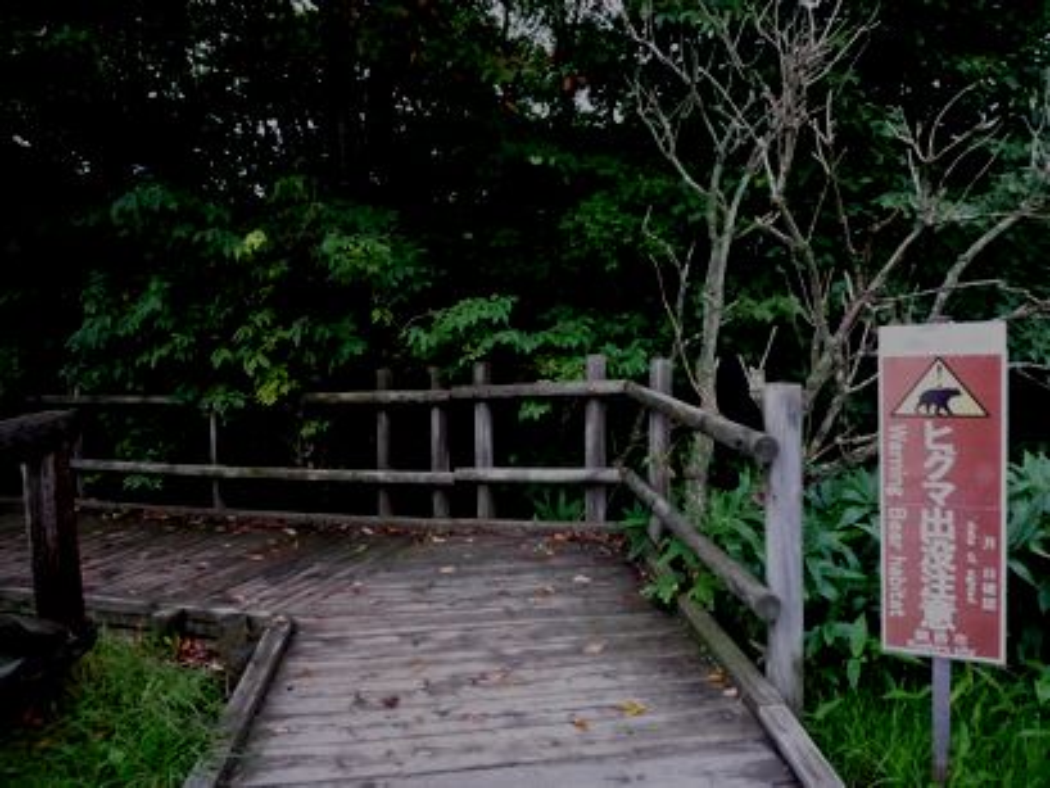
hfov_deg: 69.4
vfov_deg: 54.9
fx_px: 759
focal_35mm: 25
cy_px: 394
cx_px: 525
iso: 400
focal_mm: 4.4
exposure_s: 1/25
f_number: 2.8
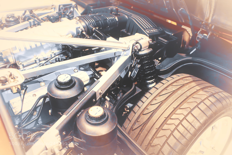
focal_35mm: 35
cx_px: 116
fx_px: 226
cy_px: 78
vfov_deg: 37.9
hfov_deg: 54.4
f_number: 2.8
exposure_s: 1/40
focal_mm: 35
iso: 2000
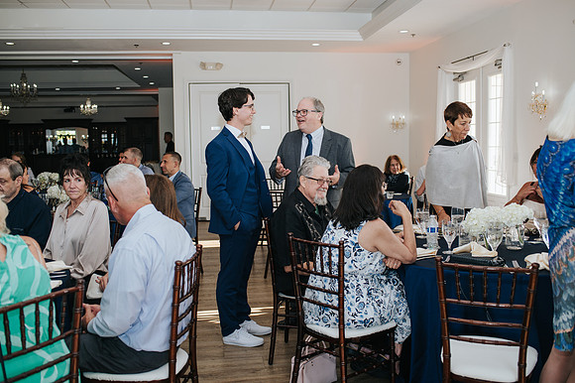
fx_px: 559
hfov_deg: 54.5
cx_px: 288
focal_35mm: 35
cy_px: 192
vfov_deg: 37.8
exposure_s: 1/200
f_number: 3.2
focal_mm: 35
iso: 280
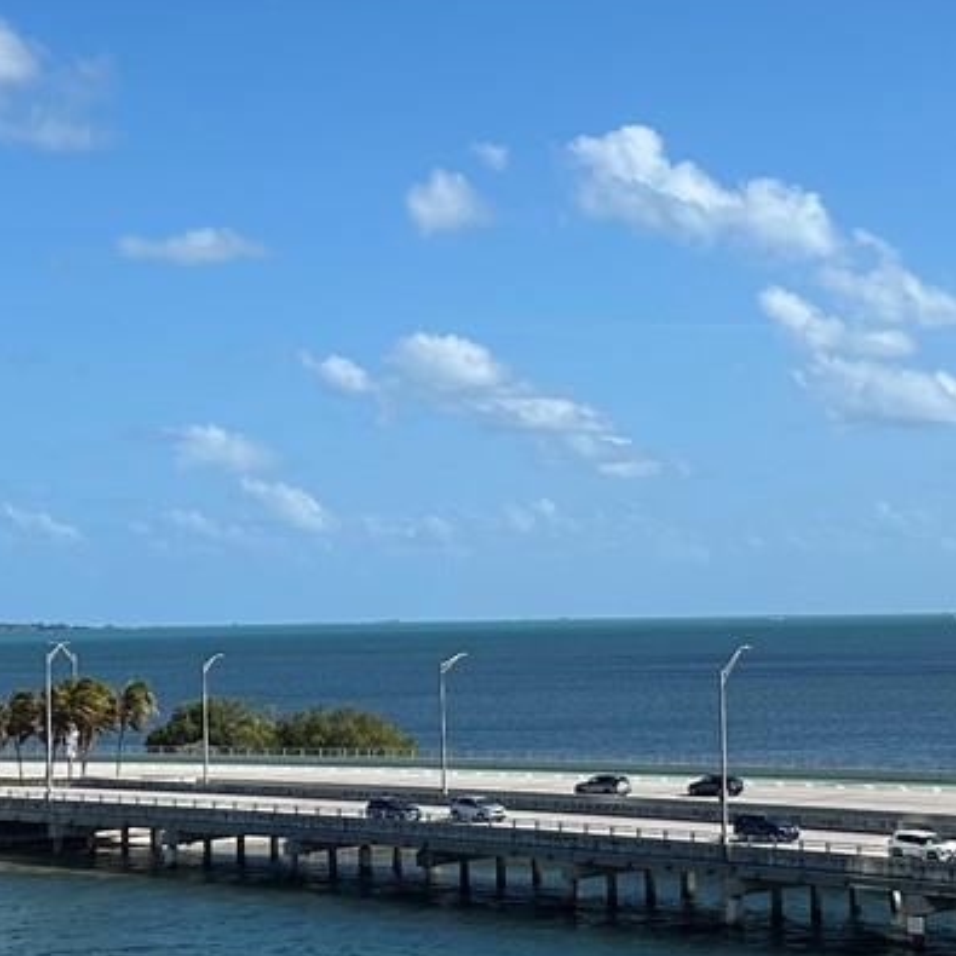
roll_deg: +1.0
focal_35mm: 93
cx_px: 419
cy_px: 537
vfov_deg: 18.7
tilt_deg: +1.7
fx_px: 2906
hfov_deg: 18.7
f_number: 1.5
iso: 50
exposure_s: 1/5319
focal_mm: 5.7
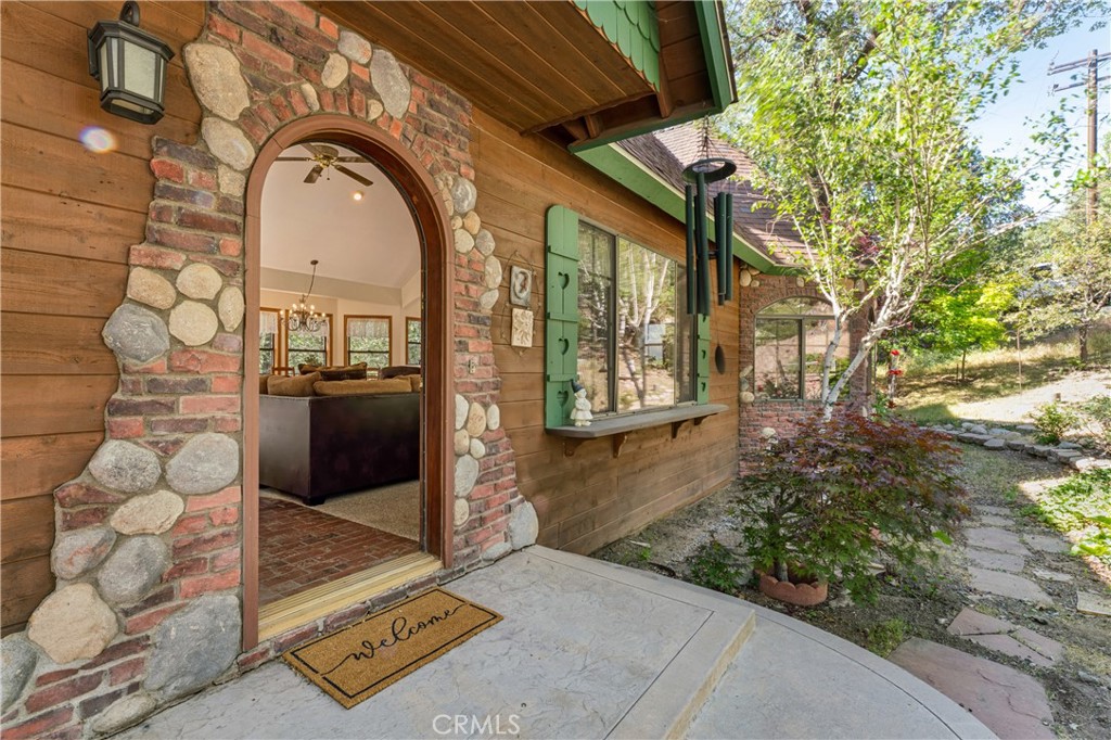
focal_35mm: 16
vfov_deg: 72.4
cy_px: 370
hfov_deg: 95.3
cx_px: 556
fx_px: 506
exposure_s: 1/2
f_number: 22
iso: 100
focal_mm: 16.4
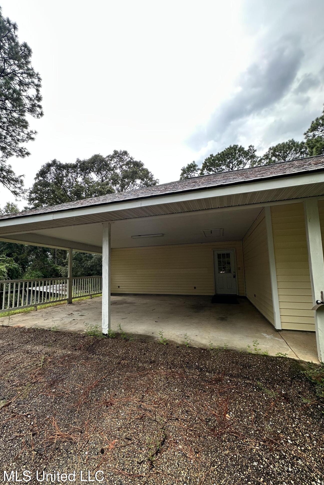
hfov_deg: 77.0
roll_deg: -0.8
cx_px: 144
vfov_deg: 100.4
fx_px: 202
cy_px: 249
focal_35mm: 15
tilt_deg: +4.4
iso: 40
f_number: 2.2
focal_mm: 2.22
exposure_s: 1/99
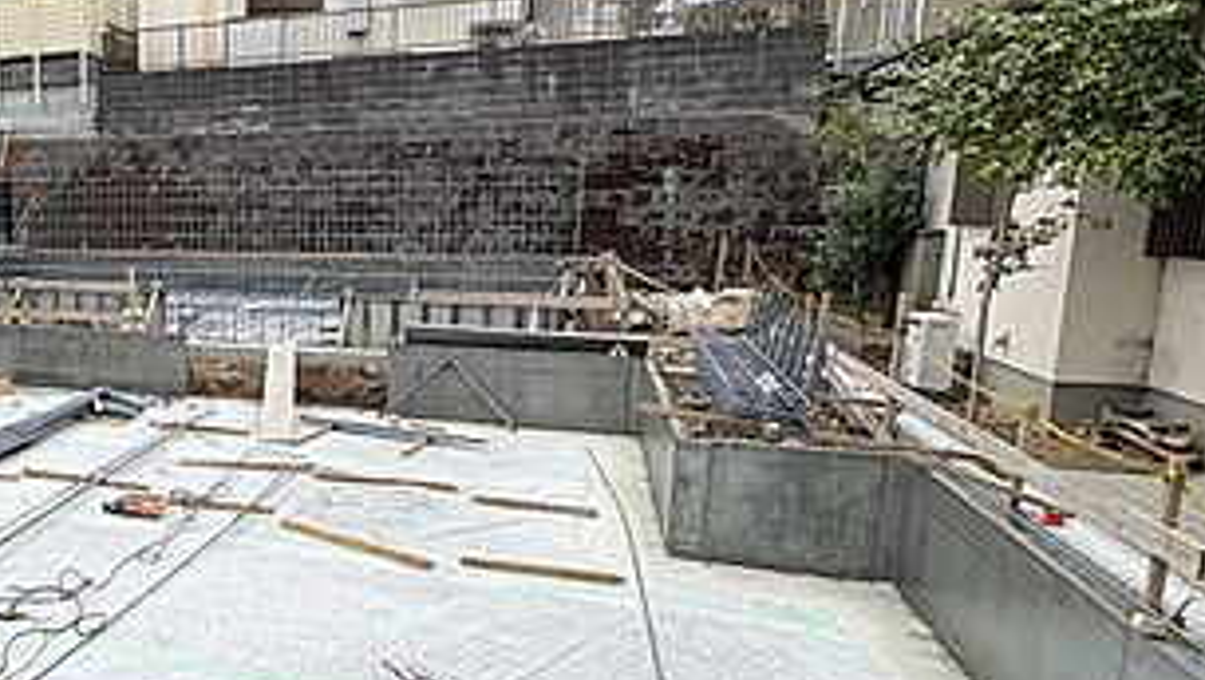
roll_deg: -0.6
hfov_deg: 56.9
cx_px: 158
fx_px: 959
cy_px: 360
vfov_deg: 39.0
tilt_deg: -9.6
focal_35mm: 30
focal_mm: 2.22
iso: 40
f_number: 2.2
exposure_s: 1/687
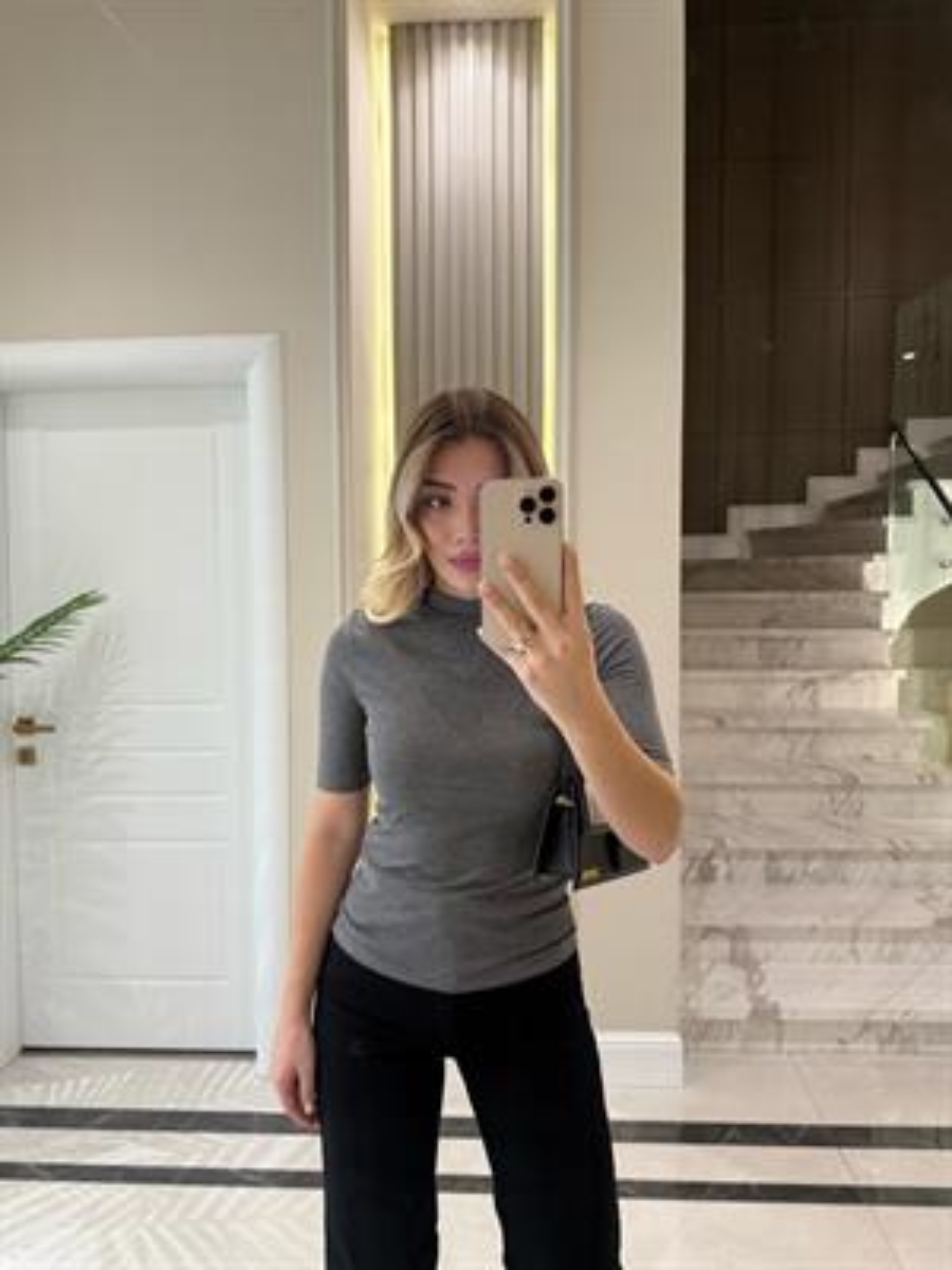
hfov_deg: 56.8
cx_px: 476
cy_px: 635
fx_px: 880
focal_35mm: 24
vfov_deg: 71.6
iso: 125
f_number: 1.78
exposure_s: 1/50
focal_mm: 6.76
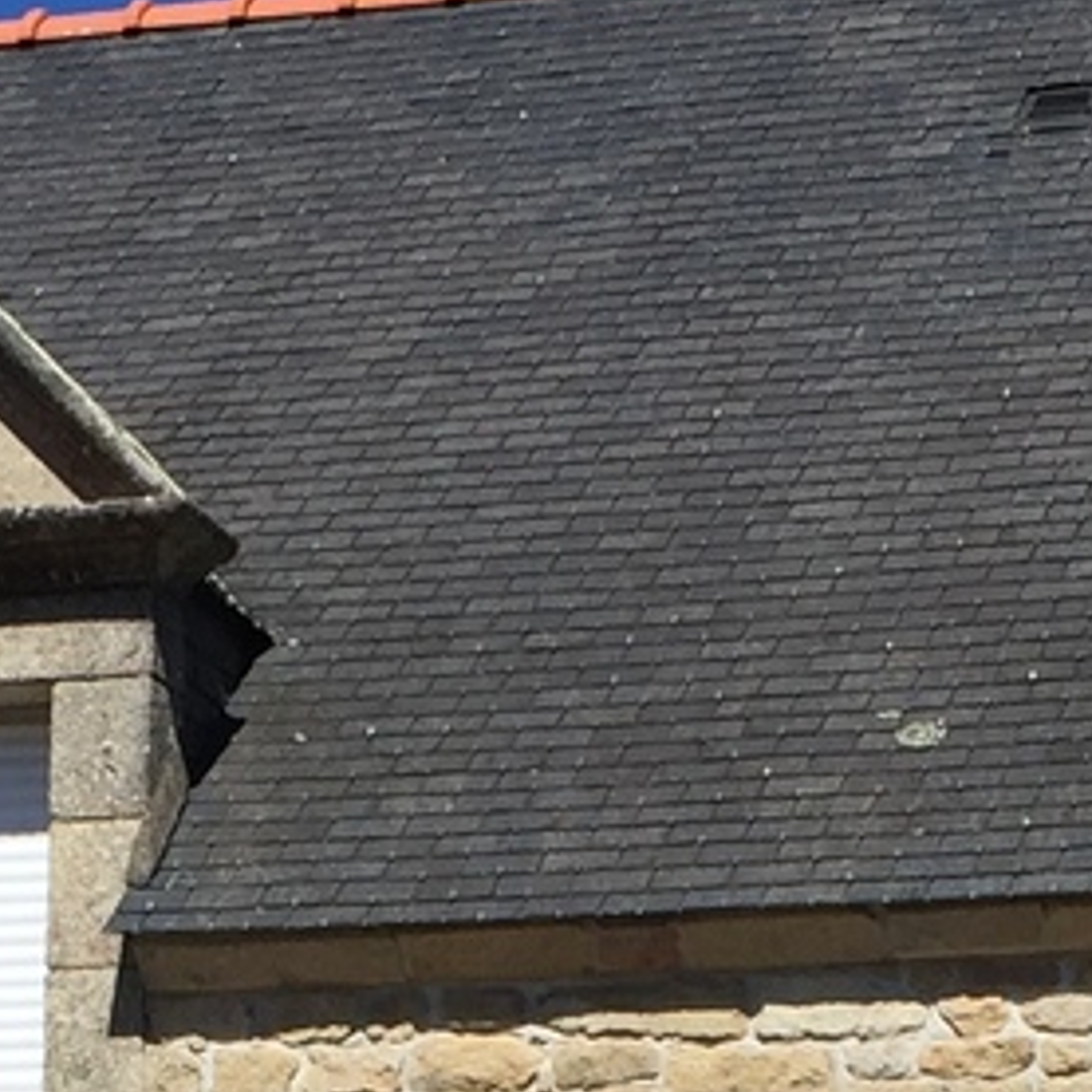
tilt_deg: +6.4
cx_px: 619
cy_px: 1640
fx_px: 5282
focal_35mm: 148
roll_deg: -2.7
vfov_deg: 11.3
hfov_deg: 11.8
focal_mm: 4.15
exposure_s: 1/2326
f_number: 2.2
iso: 32
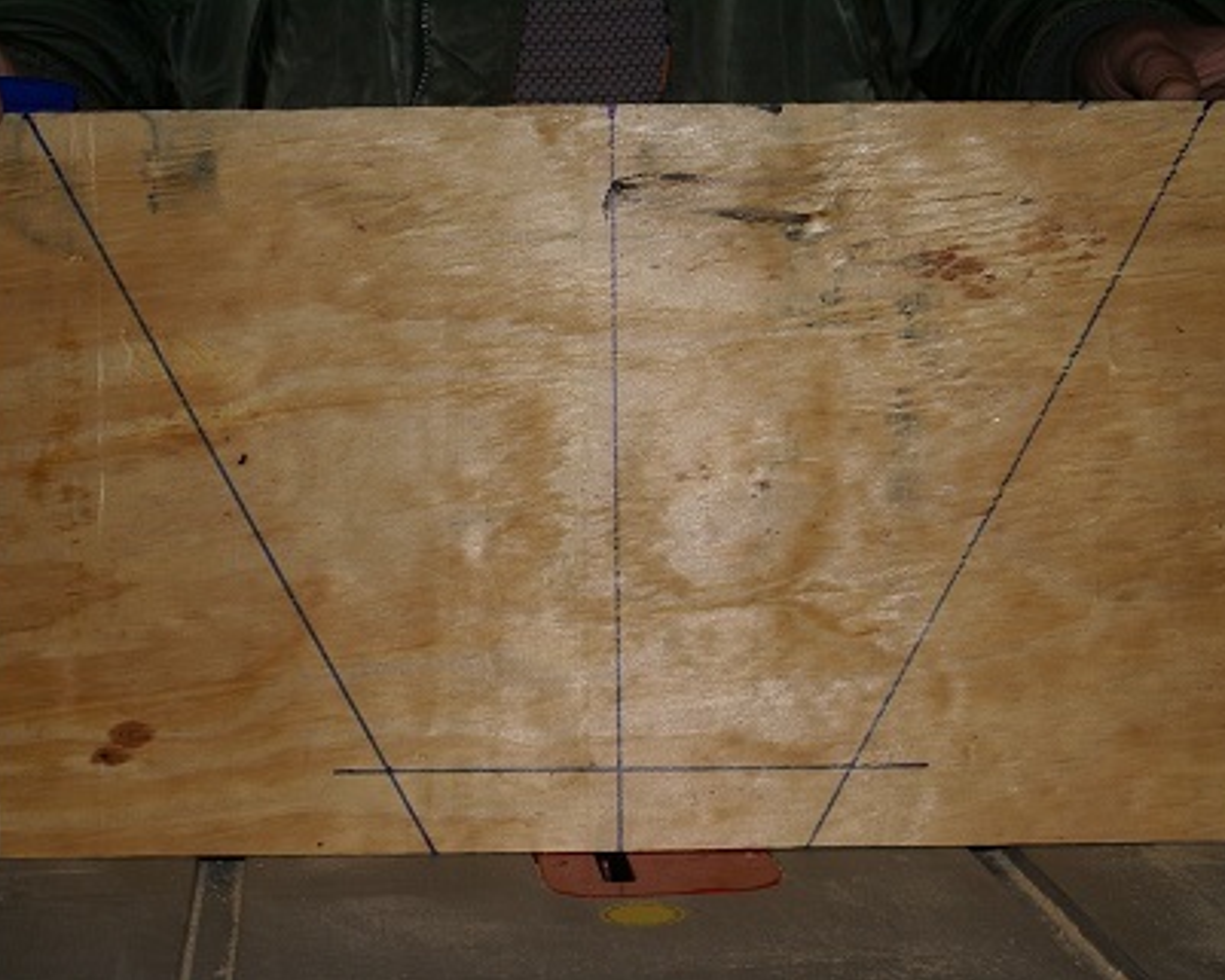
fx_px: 2466
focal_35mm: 68
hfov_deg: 27.9
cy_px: 492
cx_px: 617
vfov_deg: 22.5
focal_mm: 40
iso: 400
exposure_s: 1/60
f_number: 5.6
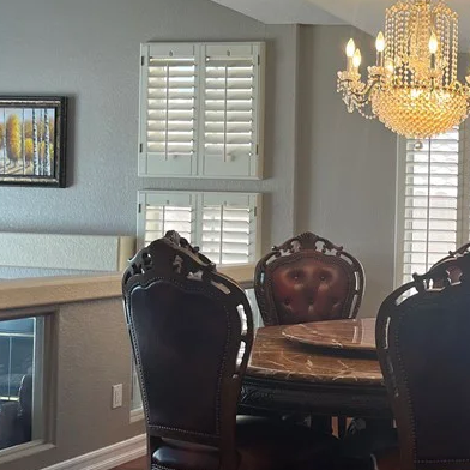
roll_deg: -1.2
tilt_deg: -0.5
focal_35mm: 60
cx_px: 524
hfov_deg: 26.3
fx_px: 922
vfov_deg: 28.6
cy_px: 229
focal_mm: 5.1
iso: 100
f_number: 1.6
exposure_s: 1/120
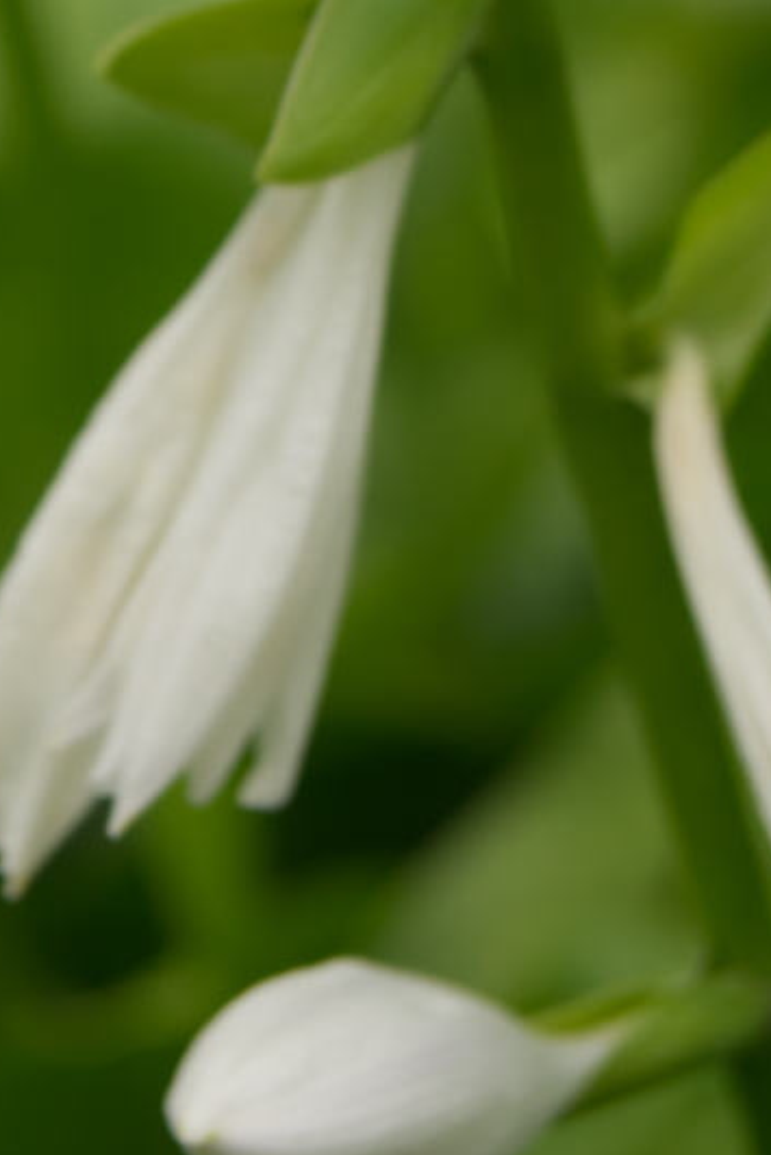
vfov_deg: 11.0
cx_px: 20
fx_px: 5975
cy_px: 85
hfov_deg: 7.4
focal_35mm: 186
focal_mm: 55
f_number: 5.6
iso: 250
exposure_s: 1/500
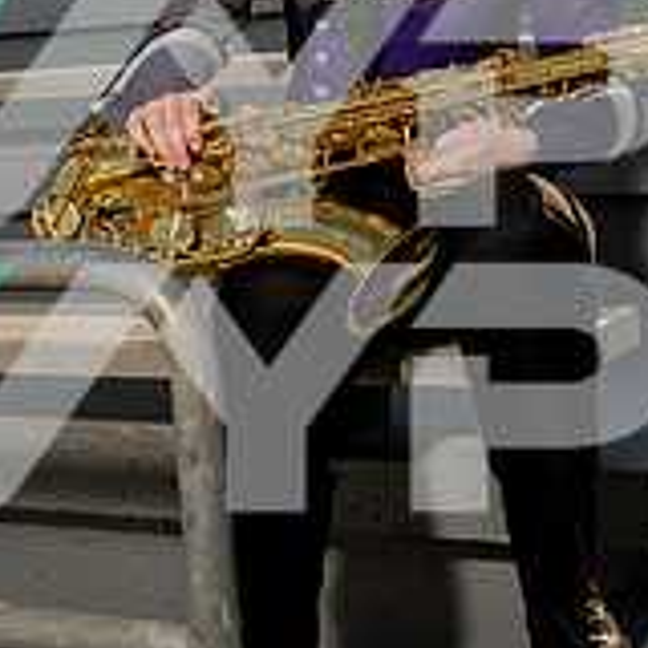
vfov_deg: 19.9
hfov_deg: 20.2
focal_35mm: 86
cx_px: 373
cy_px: 105
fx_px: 1821
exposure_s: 1/250
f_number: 8
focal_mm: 36
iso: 100
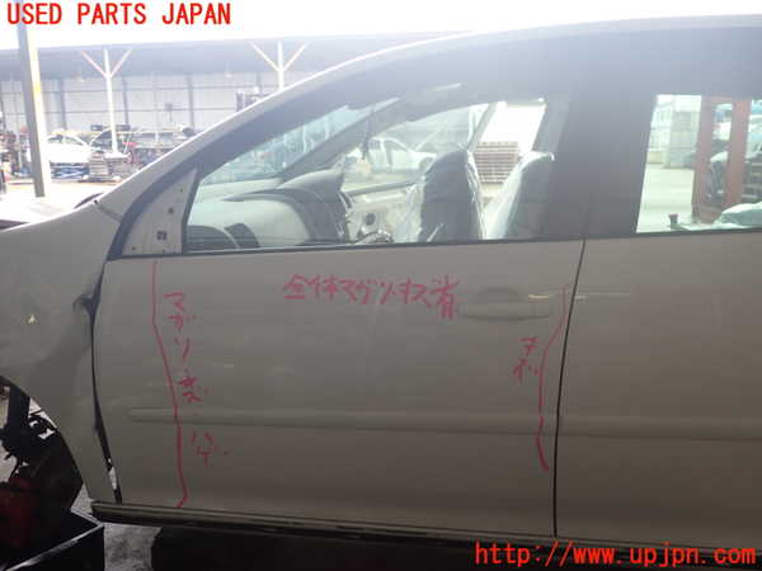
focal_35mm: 30
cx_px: 381
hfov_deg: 60.0
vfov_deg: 46.8
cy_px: 286
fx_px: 660
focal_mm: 5.4
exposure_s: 1/160
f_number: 2.3
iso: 100
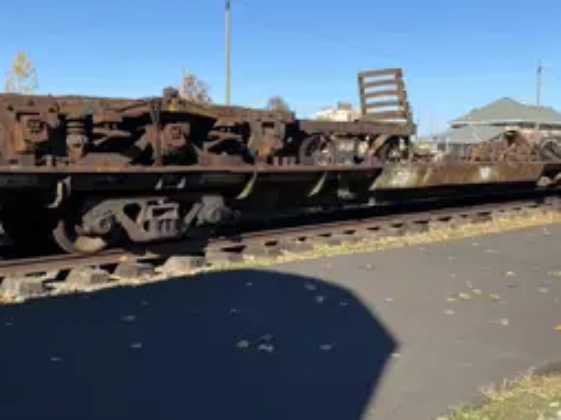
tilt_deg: -1.2
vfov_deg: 35.0
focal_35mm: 41
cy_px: 179
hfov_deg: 45.8
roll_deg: -0.7
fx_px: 664
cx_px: 287
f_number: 1.8
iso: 32
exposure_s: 1/2183
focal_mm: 4.25
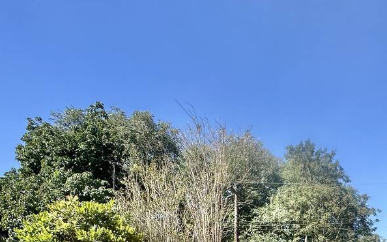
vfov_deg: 27.7
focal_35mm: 36
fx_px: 380
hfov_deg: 51.0
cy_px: 333
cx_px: 304
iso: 50
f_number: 2.2
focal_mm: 2.22
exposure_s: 1/801
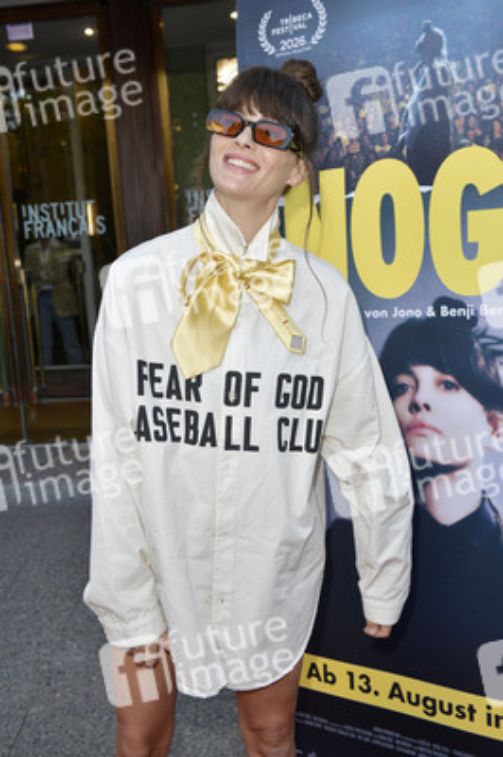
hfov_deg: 35.0
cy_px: 378
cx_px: 252
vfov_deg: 50.7
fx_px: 798
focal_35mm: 38
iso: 640
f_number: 6.3
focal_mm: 38
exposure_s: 1/200
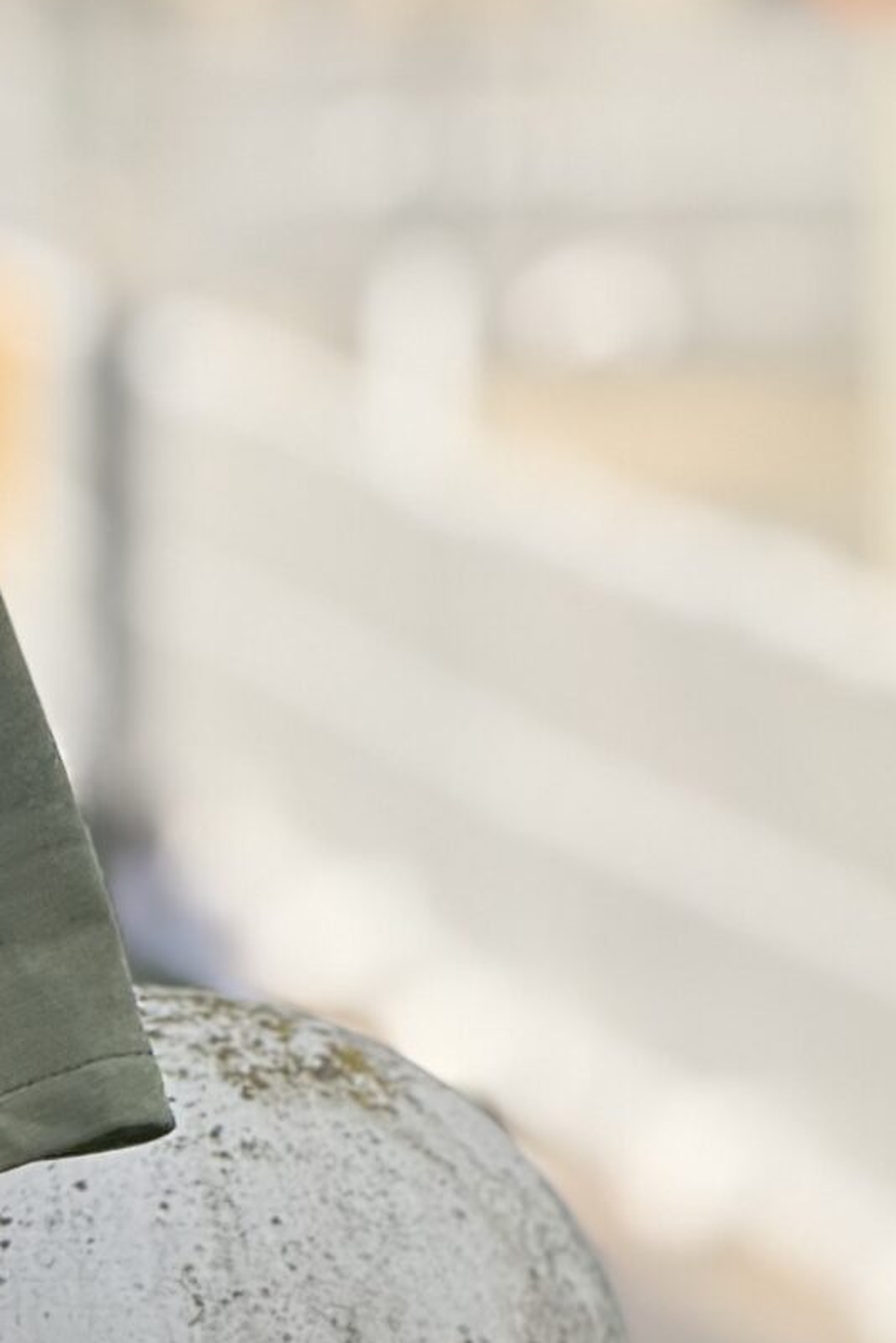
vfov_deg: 5.2
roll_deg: +0.6
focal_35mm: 399
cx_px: -577
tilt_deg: -5.0
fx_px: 14895
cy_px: 733
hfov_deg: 3.4
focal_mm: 15.66
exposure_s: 1/1018
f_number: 2.8
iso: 50
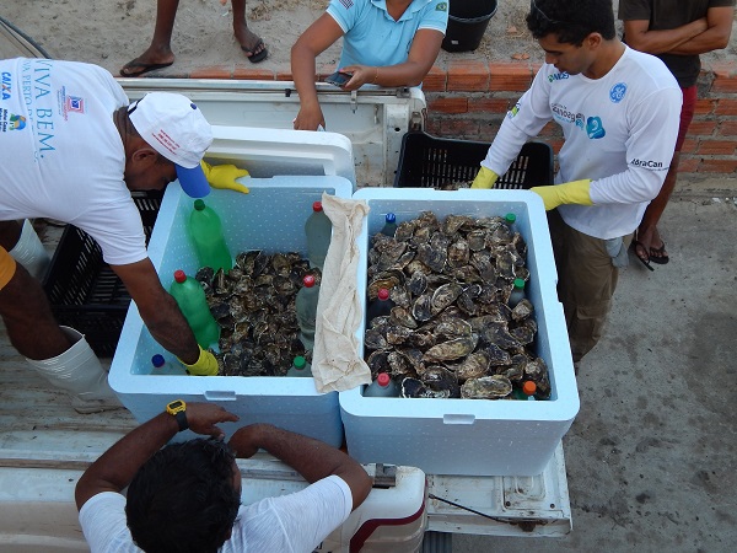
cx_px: 368
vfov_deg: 45.4
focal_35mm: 31
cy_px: 276
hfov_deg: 58.4
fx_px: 660
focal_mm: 5.6
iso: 125
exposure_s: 1/250
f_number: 3.2
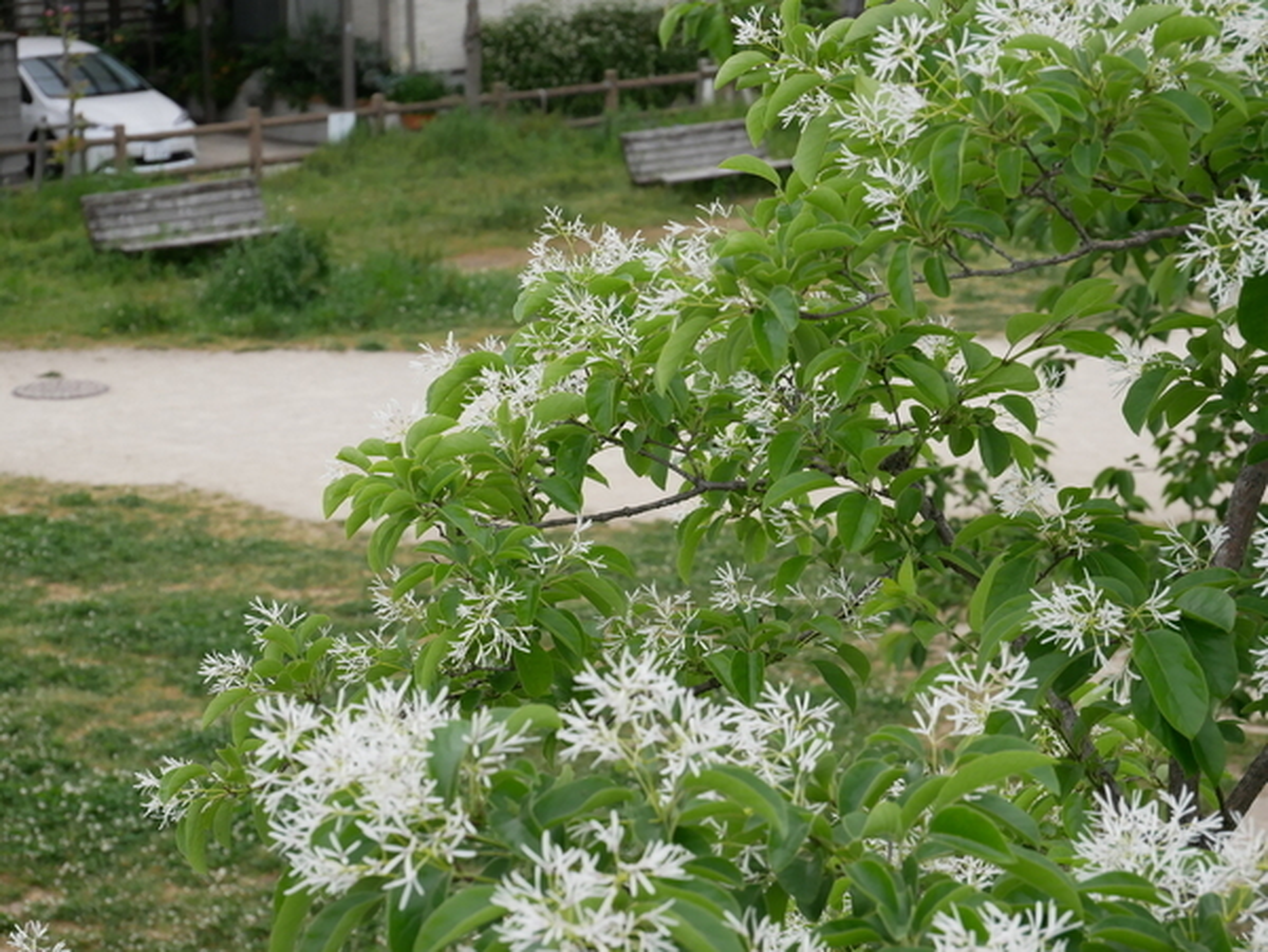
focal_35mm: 98
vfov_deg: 15.1
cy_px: 476
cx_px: 634
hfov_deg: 20.0
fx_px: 3593
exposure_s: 1/400
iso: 800
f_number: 7.1
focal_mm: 49
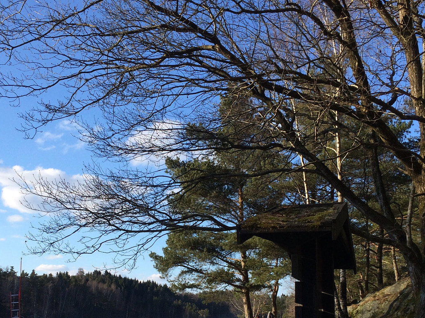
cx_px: 186
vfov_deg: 31.6
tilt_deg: +7.0
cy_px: 239
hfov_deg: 42.0
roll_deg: -1.7
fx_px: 552
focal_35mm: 45
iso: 32
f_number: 2.2
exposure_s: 1/1368
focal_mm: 4.15
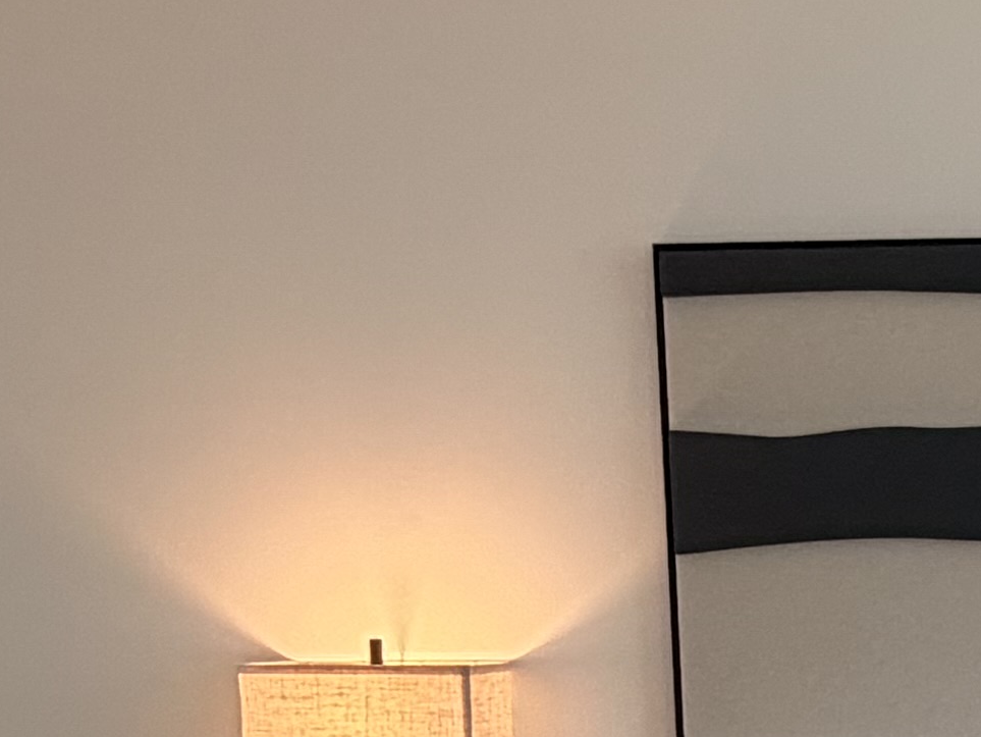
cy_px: 956
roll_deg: +2.3
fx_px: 2353
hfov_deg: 21.9
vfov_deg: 16.8
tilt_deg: -9.4
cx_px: 1158
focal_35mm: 83
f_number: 2.2
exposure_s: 1/121
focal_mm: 2.22
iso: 100
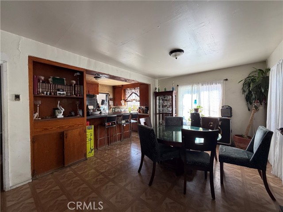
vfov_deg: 85.7
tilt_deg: -0.9
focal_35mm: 14
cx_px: 142
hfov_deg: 102.1
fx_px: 114
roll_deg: +0.6
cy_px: 106
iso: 320
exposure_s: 1/111
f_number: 2.2
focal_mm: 2.22
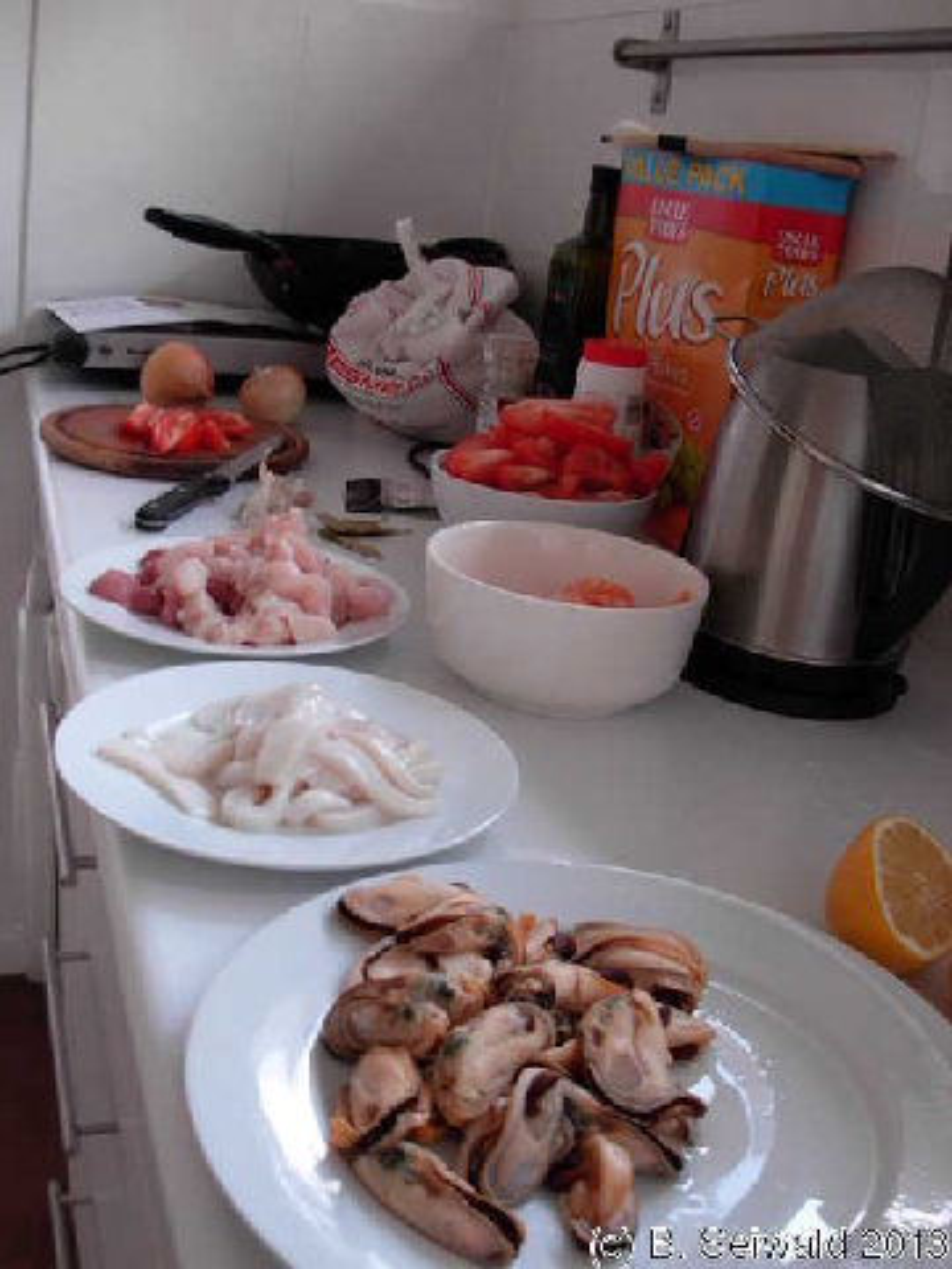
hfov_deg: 37.7
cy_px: 634
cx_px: 476
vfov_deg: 49.0
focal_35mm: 38
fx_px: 1393
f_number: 2.9
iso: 79
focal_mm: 6.3
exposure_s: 1/13.4
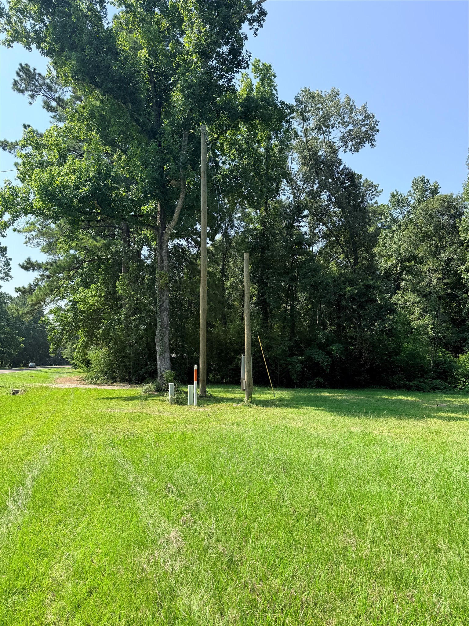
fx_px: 434
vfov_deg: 71.6
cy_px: 313
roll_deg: -0.6
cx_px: 234
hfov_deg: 56.8
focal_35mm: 24
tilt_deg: +4.8
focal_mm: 6.76
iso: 80
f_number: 1.78
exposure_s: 1/1585
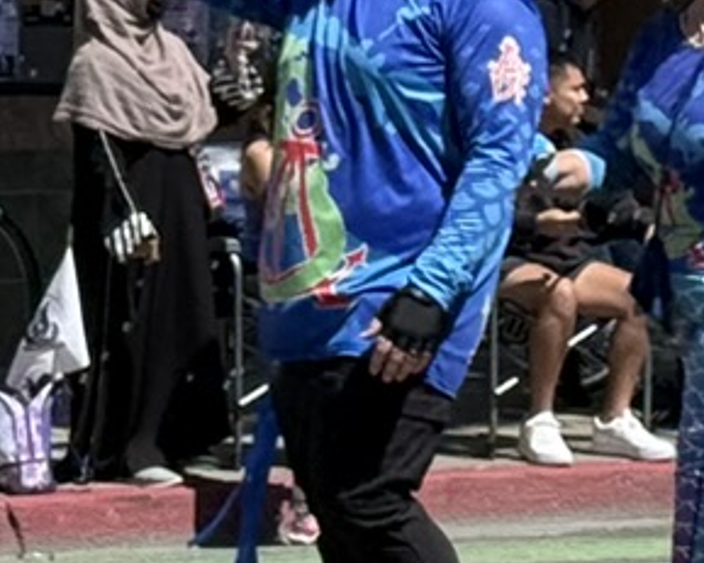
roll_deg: +0.0
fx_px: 6915
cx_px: 1045
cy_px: 278
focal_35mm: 332
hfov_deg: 5.8
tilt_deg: -2.0
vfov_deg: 4.7
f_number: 1.78
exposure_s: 1/3226
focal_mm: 6.76
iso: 64
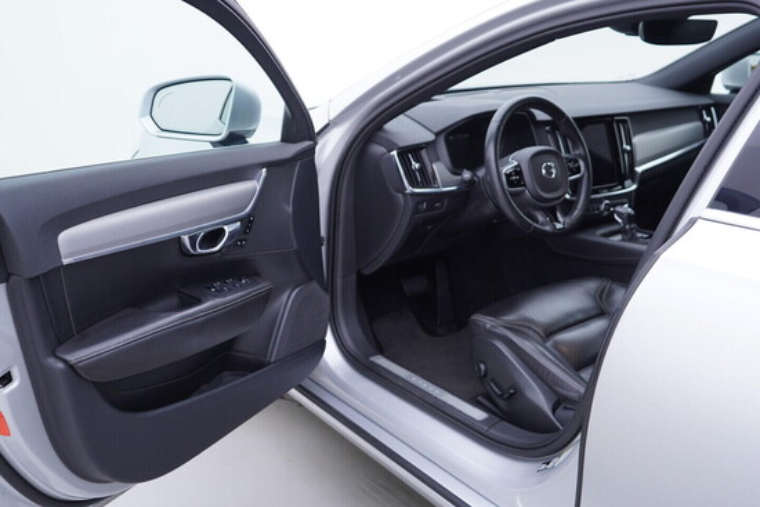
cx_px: 380
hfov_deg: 53.1
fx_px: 760
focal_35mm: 36
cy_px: 254
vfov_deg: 36.9
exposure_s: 1/50
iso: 125
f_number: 3.2
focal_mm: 24
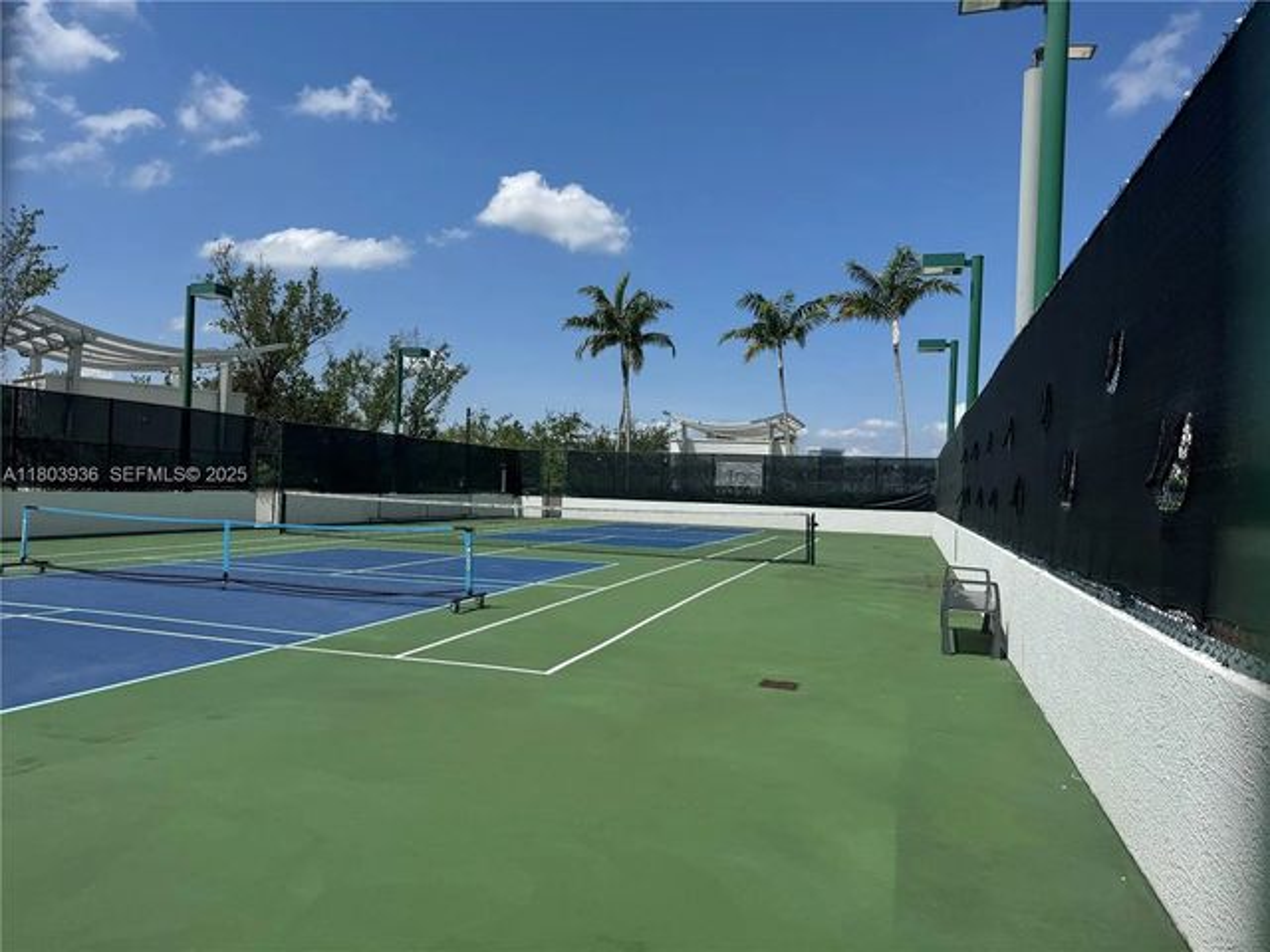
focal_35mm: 24
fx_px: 881
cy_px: 476
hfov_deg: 71.6
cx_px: 635
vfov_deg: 56.8
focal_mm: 6.76
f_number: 1.78
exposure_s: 1/7092
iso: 80
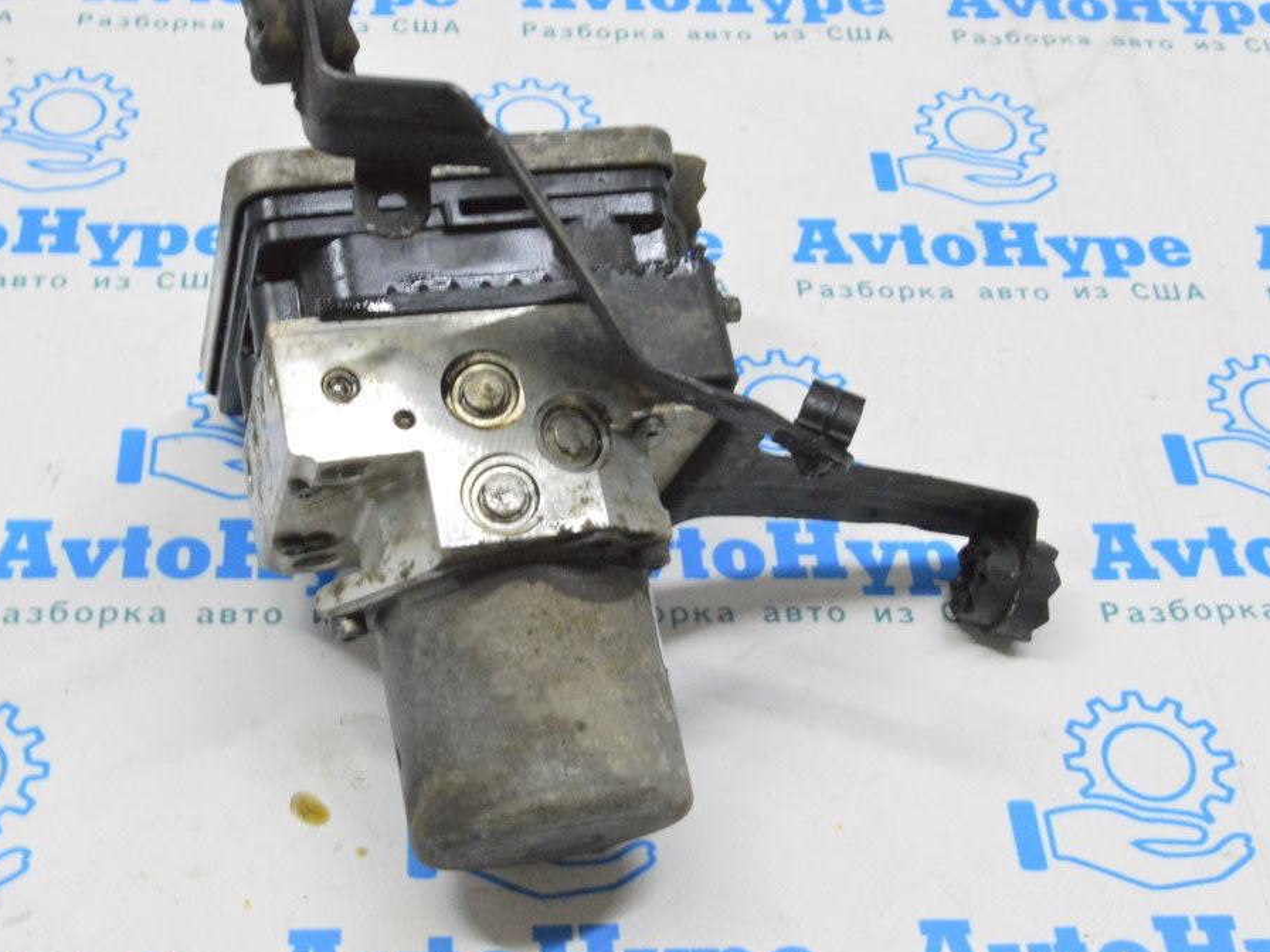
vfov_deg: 26.1
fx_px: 2055
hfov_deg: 34.3
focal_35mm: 56
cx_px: 571
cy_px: 481
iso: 6400
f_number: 20
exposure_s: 1/15
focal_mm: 34
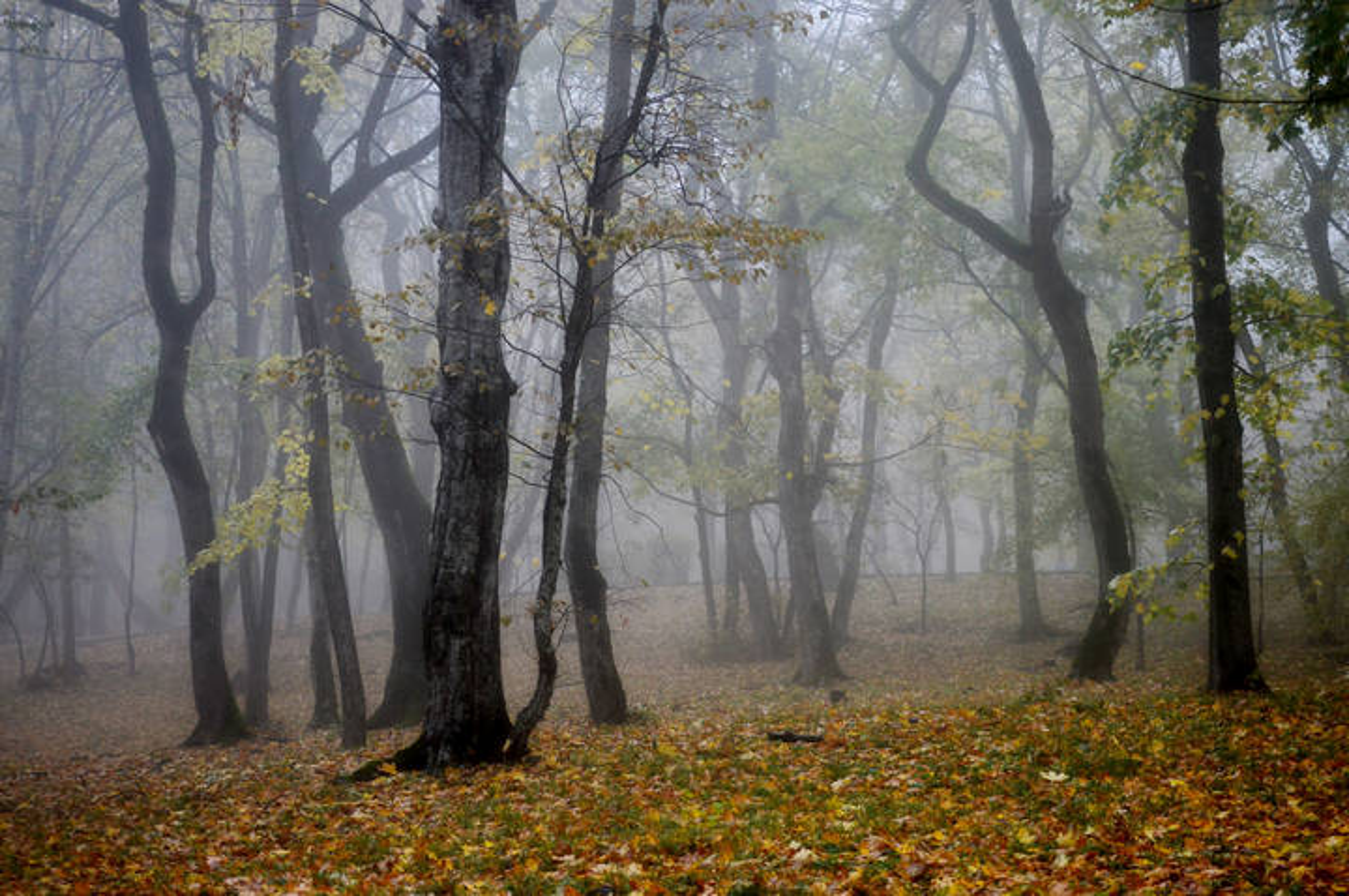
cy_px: 448
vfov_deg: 16.5
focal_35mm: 82
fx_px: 3087
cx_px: 674
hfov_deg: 24.6
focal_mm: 55
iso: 800
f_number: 5
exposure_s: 1/250
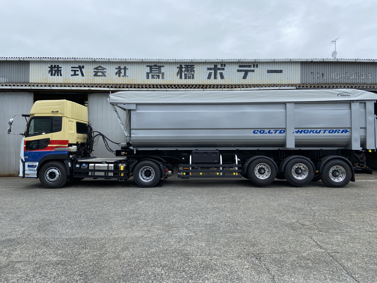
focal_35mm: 26
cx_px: 188
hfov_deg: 67.3
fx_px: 283
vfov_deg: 53.1
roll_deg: +0.5
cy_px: 142
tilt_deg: +1.7
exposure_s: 1/1007
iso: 32
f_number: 1.8
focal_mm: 4.25
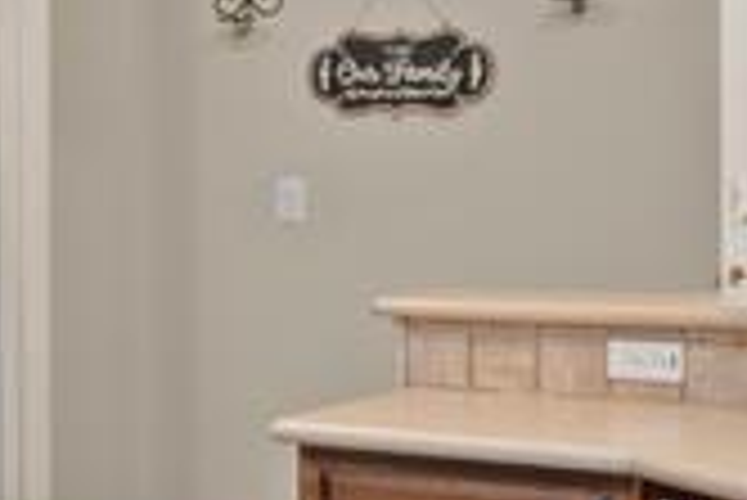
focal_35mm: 80
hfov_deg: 20.4
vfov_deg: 17.1
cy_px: 230
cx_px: -472
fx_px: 1661
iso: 250
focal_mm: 13
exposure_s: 4
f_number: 9
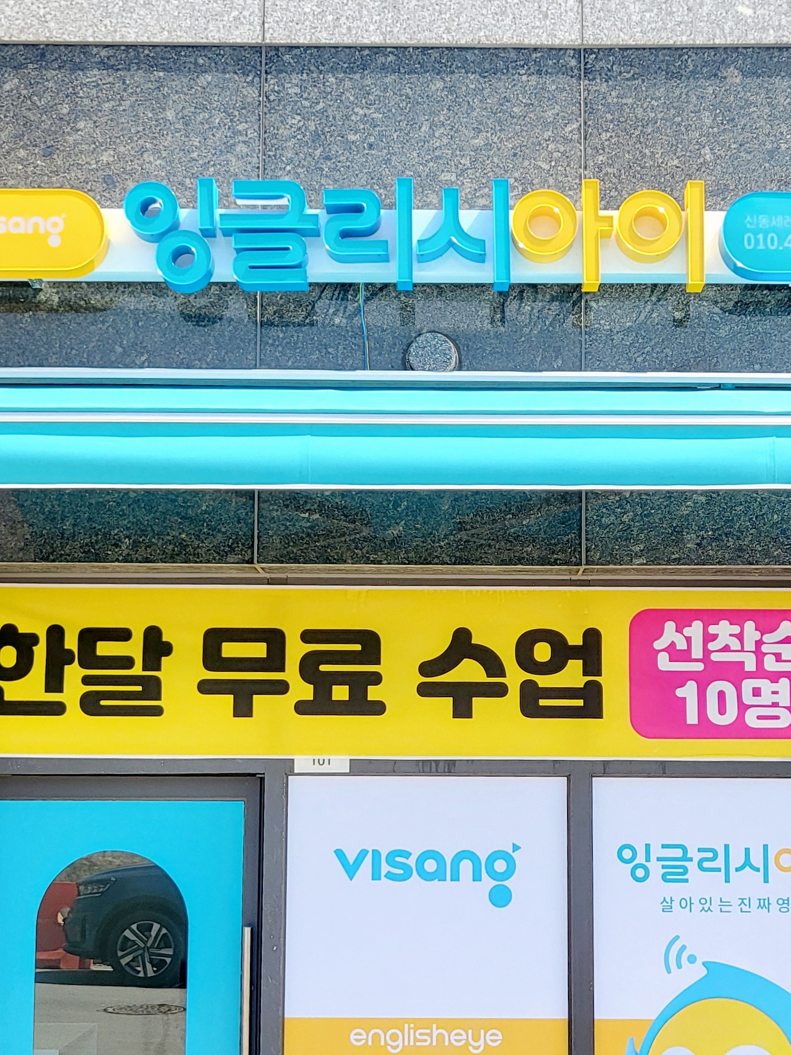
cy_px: 643
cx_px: 430
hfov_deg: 28.5
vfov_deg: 37.3
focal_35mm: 51
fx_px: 1554
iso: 50
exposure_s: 1/667
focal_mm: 4.25
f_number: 1.8
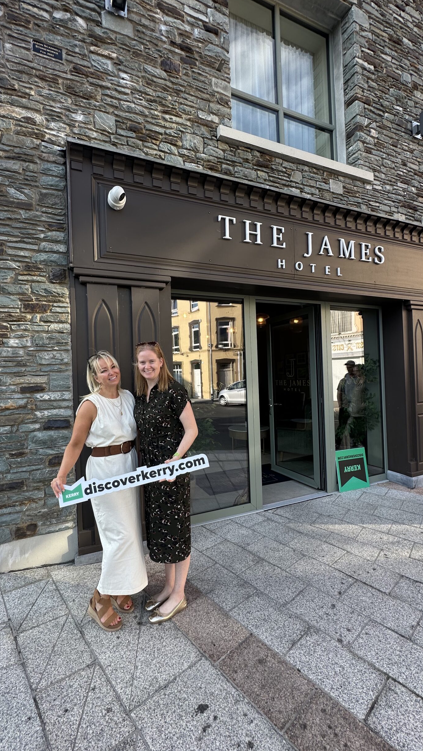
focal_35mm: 16
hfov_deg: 67.0
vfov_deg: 99.4
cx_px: 195
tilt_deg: +0.9
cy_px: 375
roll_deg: +1.3
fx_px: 319
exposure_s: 1/272
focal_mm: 2.22
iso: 40
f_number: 2.2
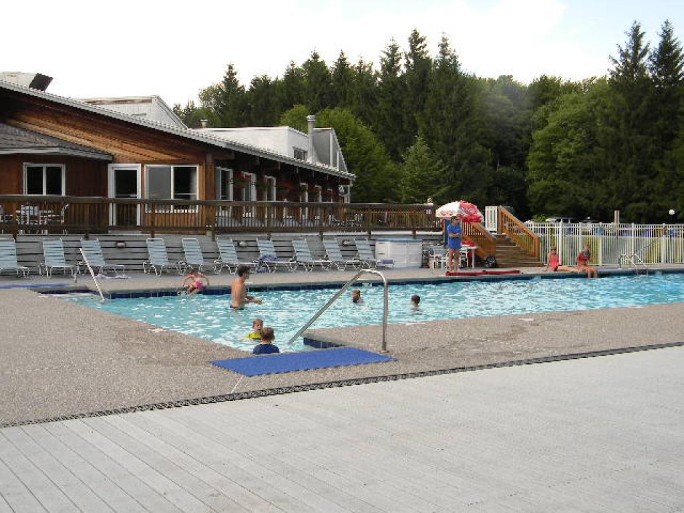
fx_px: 810
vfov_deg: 35.1
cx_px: 342
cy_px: 256
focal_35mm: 41
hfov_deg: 45.8
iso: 80
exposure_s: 1/286
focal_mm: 7.3
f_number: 3.8
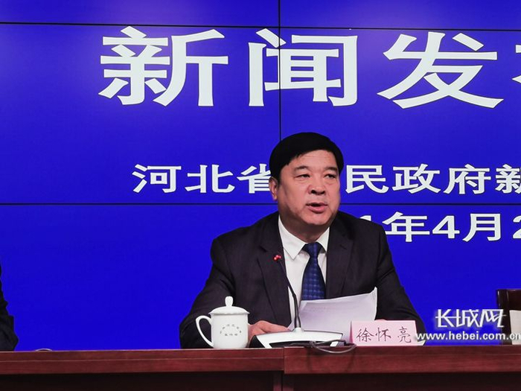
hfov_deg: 17.7
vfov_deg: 13.3
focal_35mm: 111
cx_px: 260
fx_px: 1671
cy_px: 196
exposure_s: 1/194
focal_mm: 5.56
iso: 50
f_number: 1.6
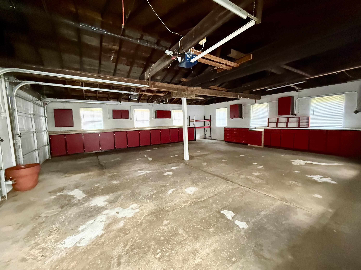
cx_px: 180
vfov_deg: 85.7
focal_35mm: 14
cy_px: 135
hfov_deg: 102.1
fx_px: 146
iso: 1000
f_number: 2.2
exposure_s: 1/60
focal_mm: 2.22
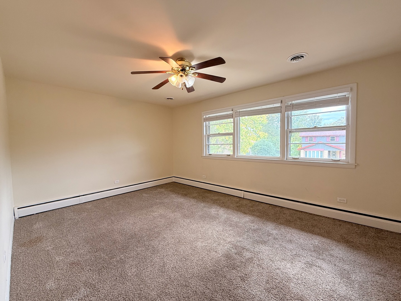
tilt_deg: -0.9
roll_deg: -0.3
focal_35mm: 14
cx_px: 200
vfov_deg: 85.7
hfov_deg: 102.1
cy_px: 150
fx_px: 162
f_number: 2.2
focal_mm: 2.22
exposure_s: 1/99
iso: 125
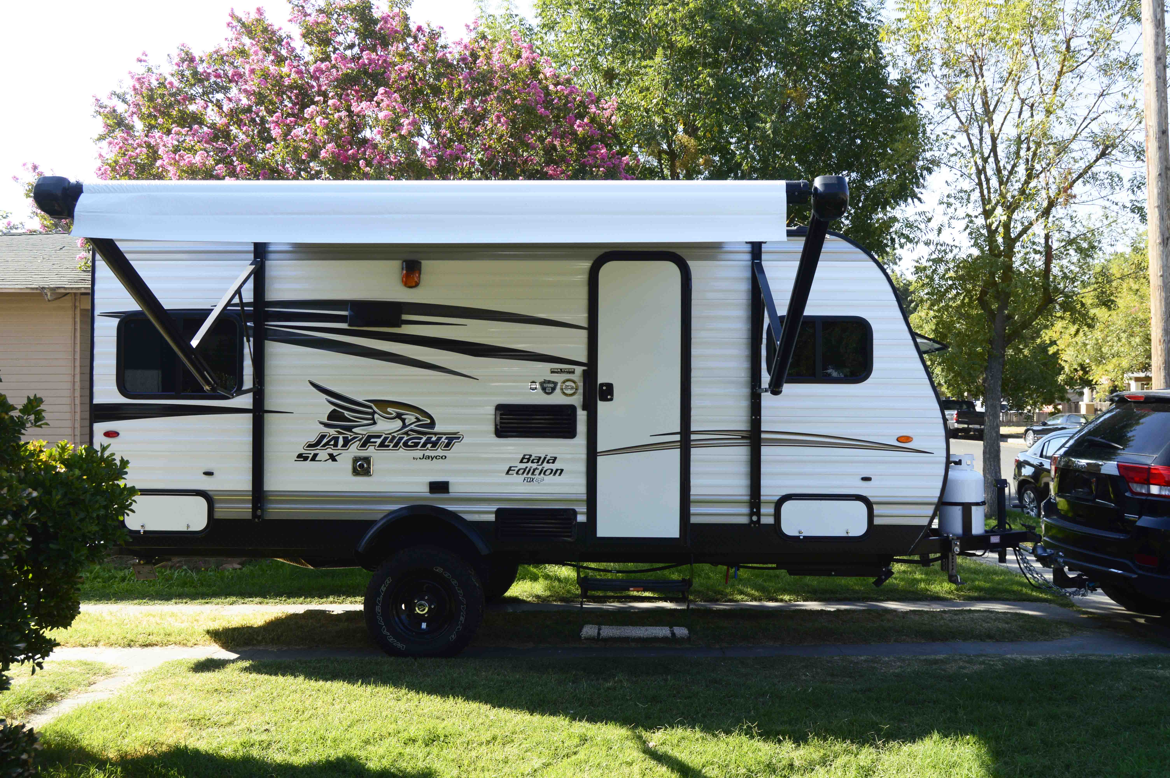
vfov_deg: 43.5
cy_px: 389
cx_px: 585
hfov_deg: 62.0
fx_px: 974
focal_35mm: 30
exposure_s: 1/200
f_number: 5.6
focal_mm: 20
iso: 200
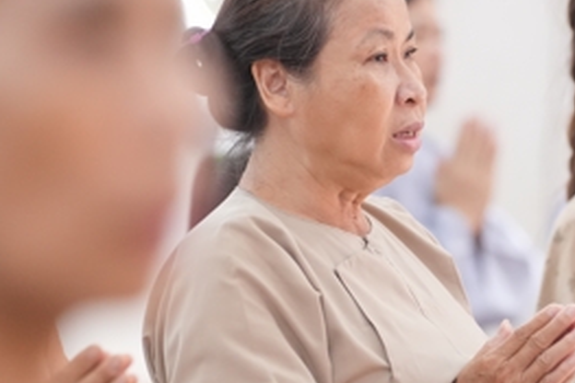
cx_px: 385
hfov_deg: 5.6
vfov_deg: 3.7
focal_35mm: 371
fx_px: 5922
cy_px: 268
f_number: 2.8
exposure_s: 1/200
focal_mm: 150
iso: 4000
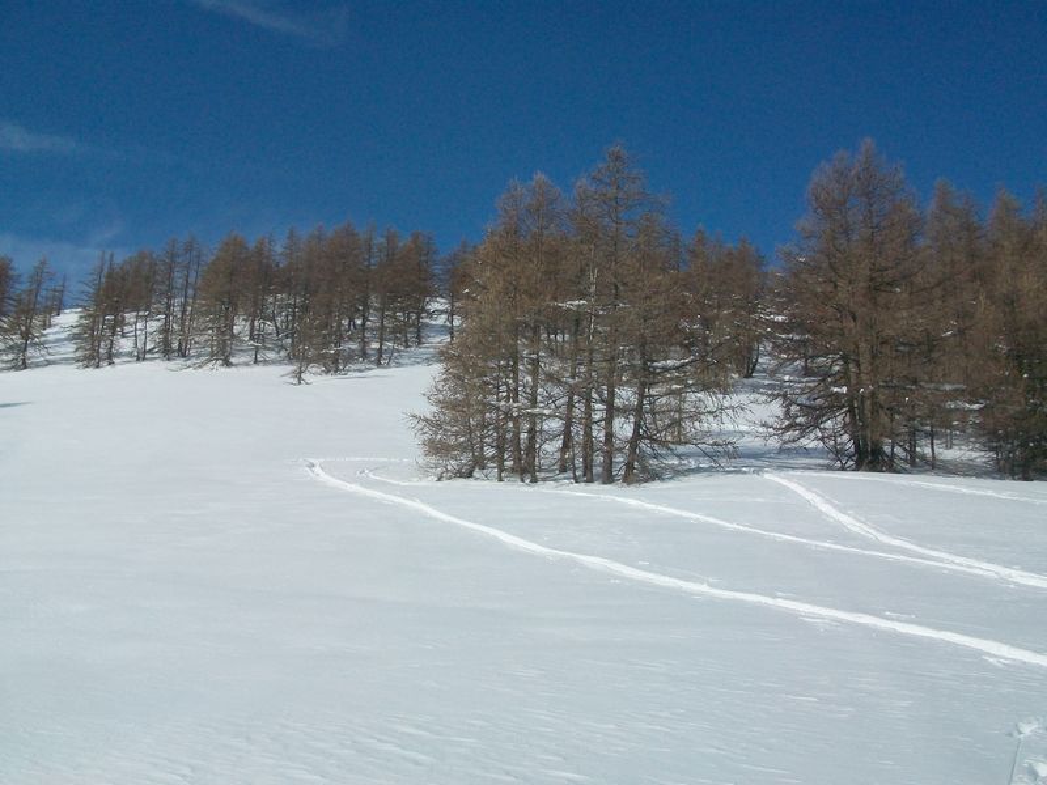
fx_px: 1028
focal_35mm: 34
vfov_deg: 41.8
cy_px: 392
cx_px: 524
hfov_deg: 54.0
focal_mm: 5.7
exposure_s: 1/1000
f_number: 5.5
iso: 80
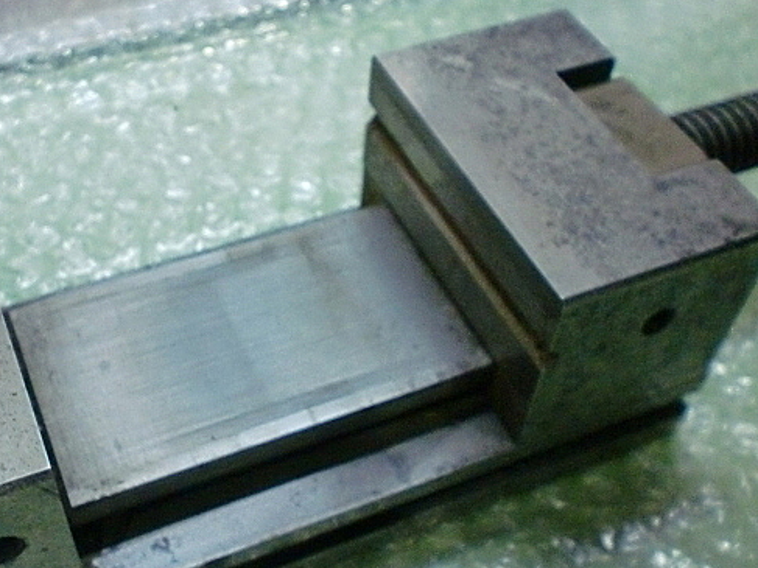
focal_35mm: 46
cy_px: 341
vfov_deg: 31.4
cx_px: 288
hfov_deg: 41.0
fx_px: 1007
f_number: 3.1
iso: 400
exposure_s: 1/60
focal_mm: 6.3
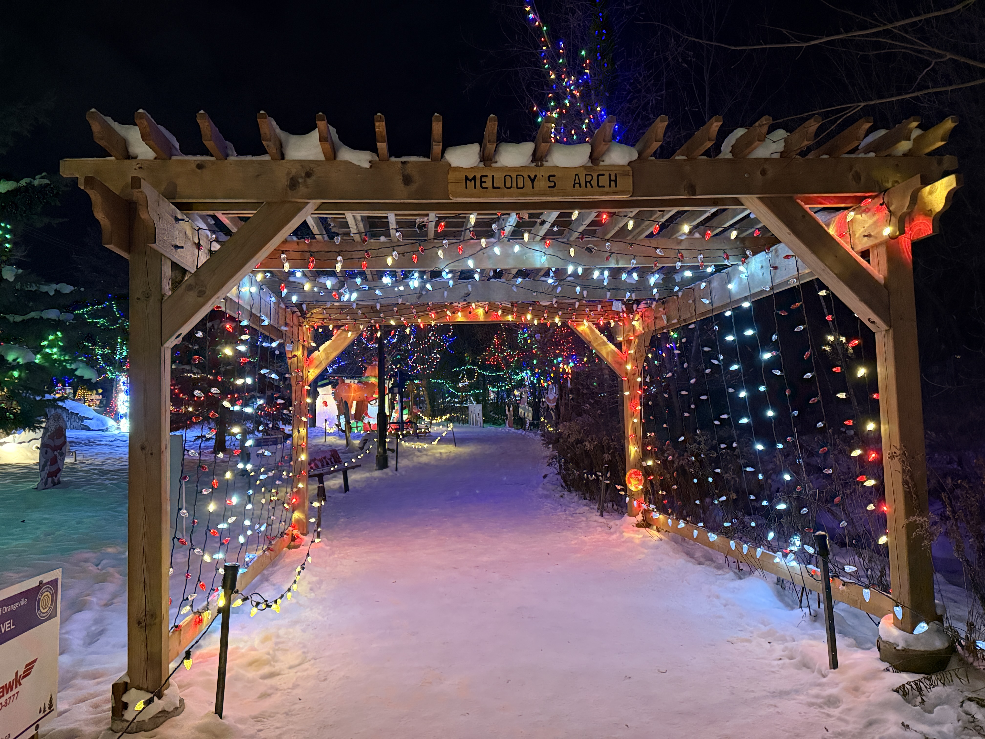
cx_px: 492
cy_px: 370
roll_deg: +1.9
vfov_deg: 56.8
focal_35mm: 24
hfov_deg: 71.6
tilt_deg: +4.1
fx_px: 683
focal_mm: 6.76
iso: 800
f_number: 1.78
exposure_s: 1/40
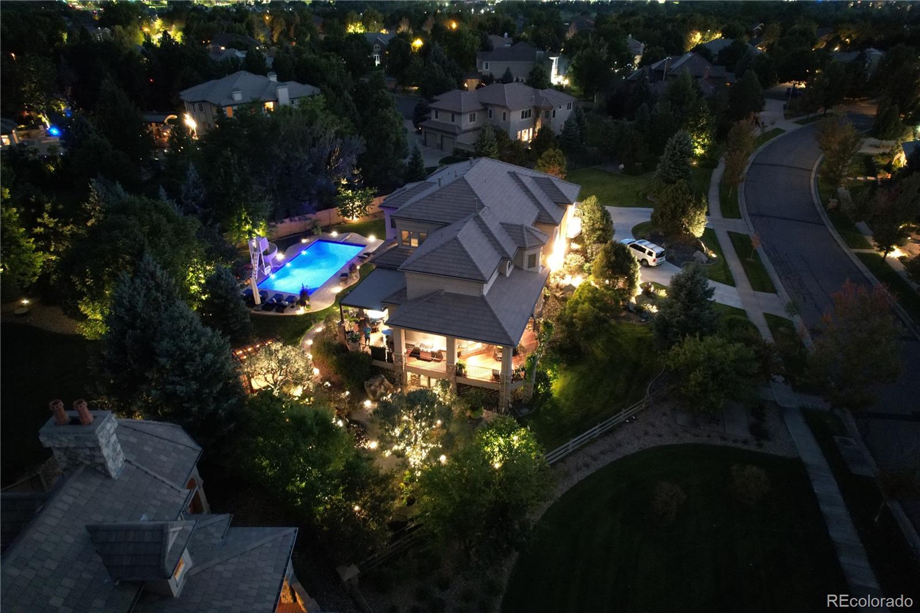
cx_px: 460
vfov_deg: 57.2
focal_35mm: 22
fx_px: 562
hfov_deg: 78.6
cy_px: 306
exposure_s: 1/2
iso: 2890
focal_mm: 8.38
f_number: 2.8
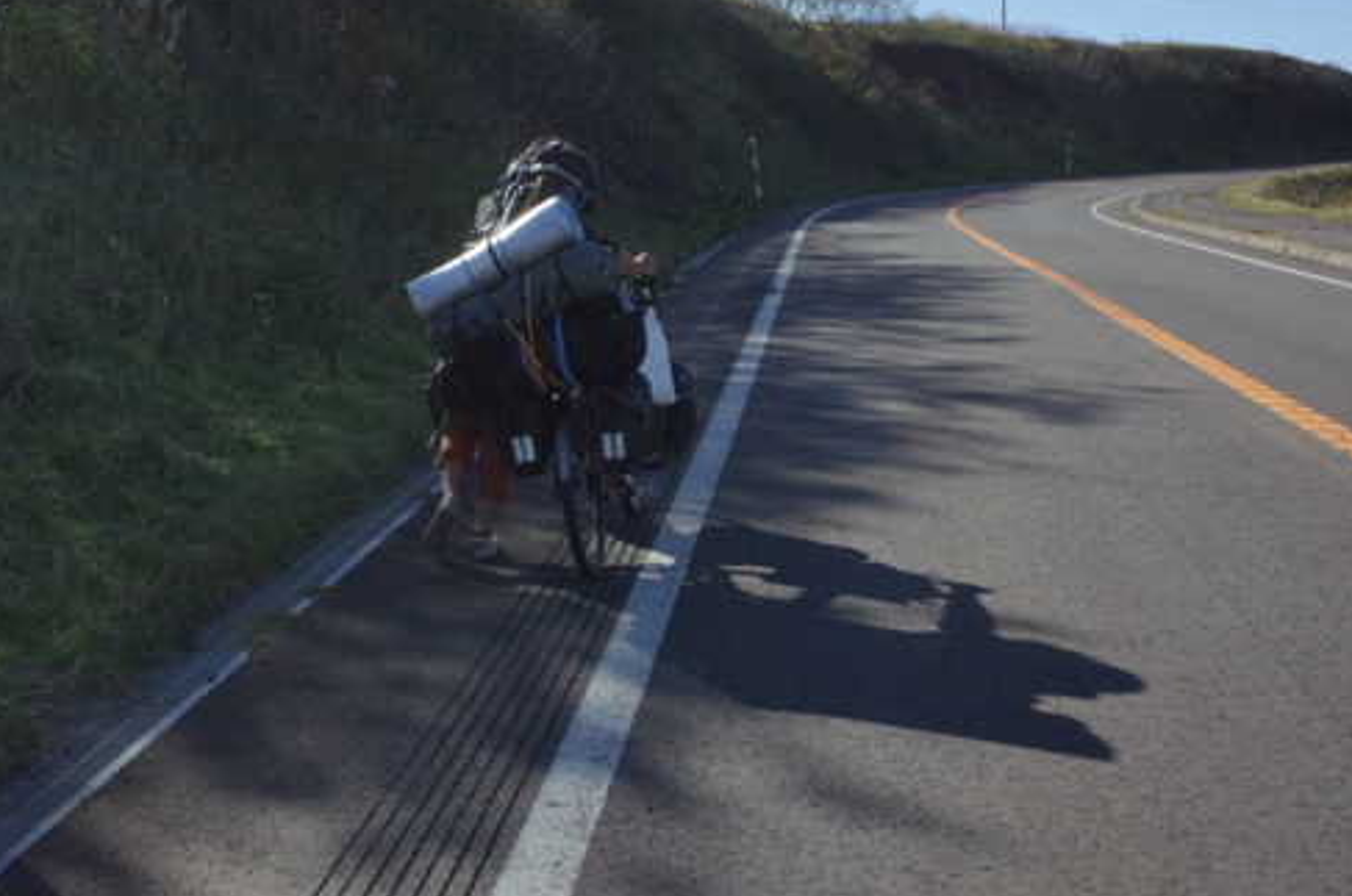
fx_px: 1725
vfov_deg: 29.1
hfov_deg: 42.1
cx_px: 430
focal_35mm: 46
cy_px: 433
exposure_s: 1/1500
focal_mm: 18.3
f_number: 5.6
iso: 400
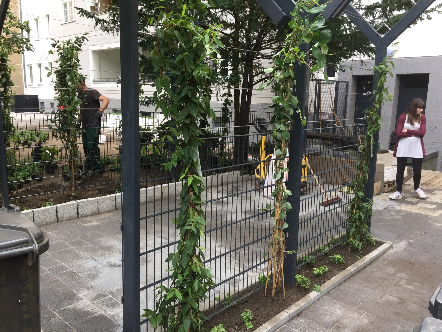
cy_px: 166
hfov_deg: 61.7
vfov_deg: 48.2
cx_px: 221
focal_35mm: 29
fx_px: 370
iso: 40
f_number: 2.2
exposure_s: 1/100
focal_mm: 4.15
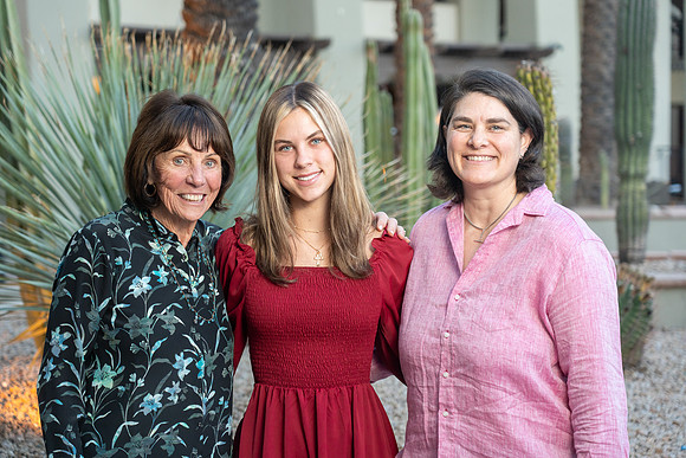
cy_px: 229
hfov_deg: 27.0
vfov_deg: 18.2
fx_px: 1429
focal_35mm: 75
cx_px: 343
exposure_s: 1/160
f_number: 4
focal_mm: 75
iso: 800
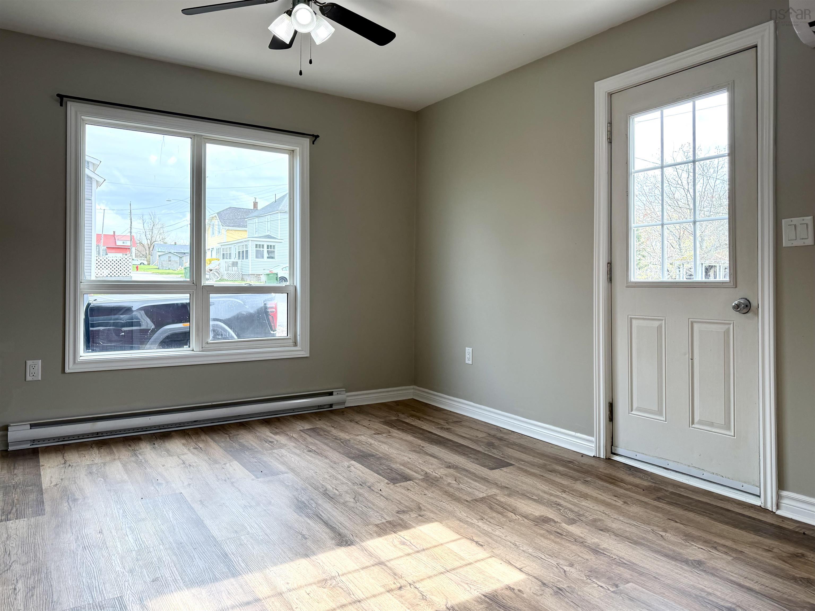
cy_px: 306
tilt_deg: -0.8
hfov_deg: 71.6
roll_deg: +0.5
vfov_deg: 56.8
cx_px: 408
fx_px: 565
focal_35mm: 24
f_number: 1.78
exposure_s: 1/491
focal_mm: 6.76
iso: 100
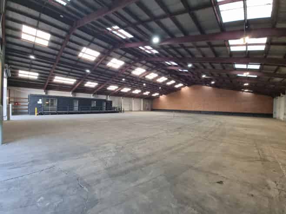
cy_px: 107
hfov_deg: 106.2
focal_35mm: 13
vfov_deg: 89.9
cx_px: 143
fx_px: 107
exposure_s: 1/50
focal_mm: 2.2
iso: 125
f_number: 2.2
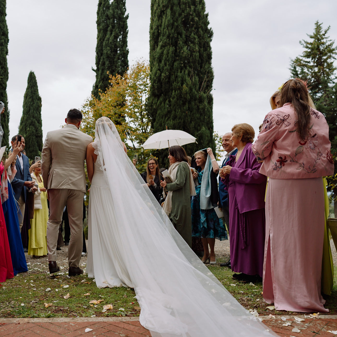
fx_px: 352
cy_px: 164
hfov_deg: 50.3
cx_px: 115
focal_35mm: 32
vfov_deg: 51.1
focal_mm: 24
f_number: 2.5
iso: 100
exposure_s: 1/250
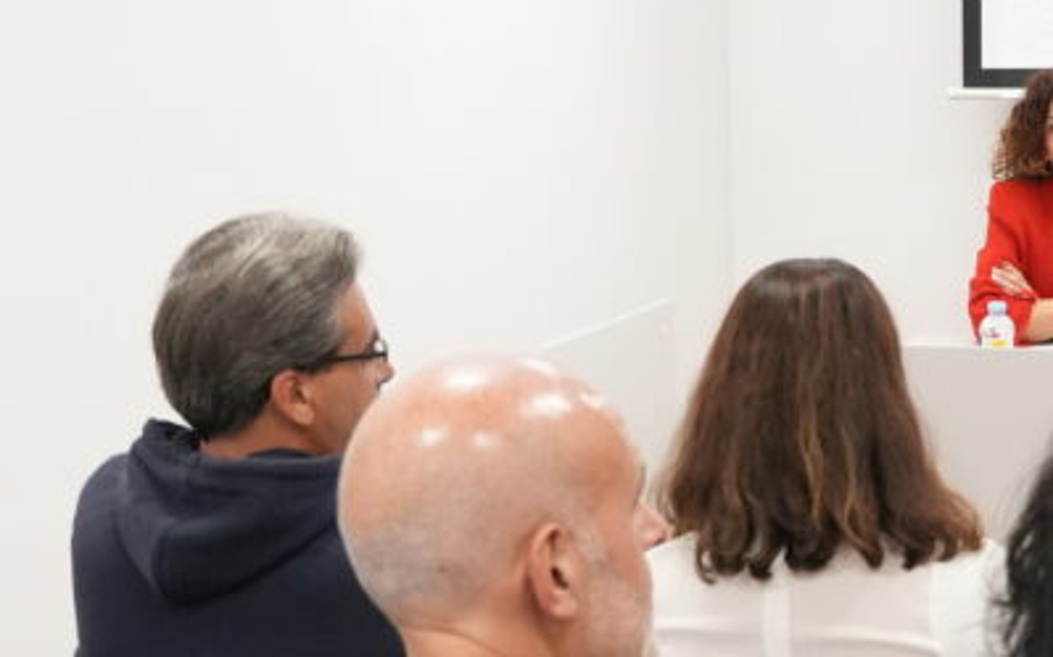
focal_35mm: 102
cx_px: 887
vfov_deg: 12.8
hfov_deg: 20.1
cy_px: 460
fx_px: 2926
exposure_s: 1/160
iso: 3200
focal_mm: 26
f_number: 4.5
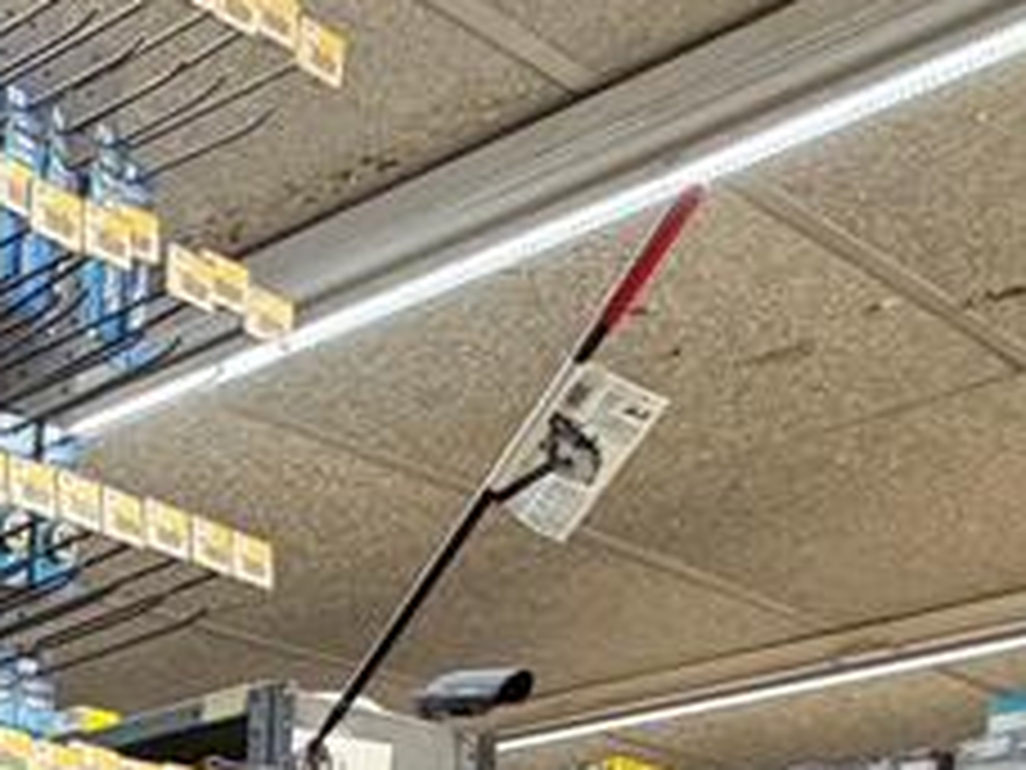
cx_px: -760
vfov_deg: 18.0
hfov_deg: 21.6
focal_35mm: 63
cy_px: 1432
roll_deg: +0.6
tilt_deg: -6.6
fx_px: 1867
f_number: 2.2
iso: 320
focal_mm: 2.22
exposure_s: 1/120
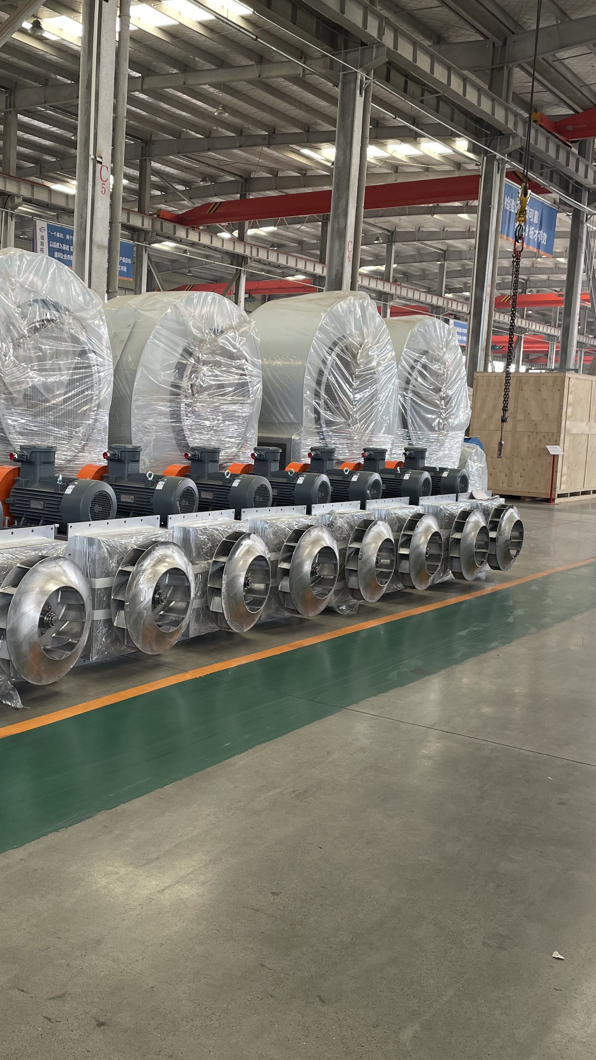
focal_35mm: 38
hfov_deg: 30.7
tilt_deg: -4.5
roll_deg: -1.9
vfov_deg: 52.8
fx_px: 1068
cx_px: 147
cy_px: 533
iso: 64
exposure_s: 1/121
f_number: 1.6
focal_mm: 4.2
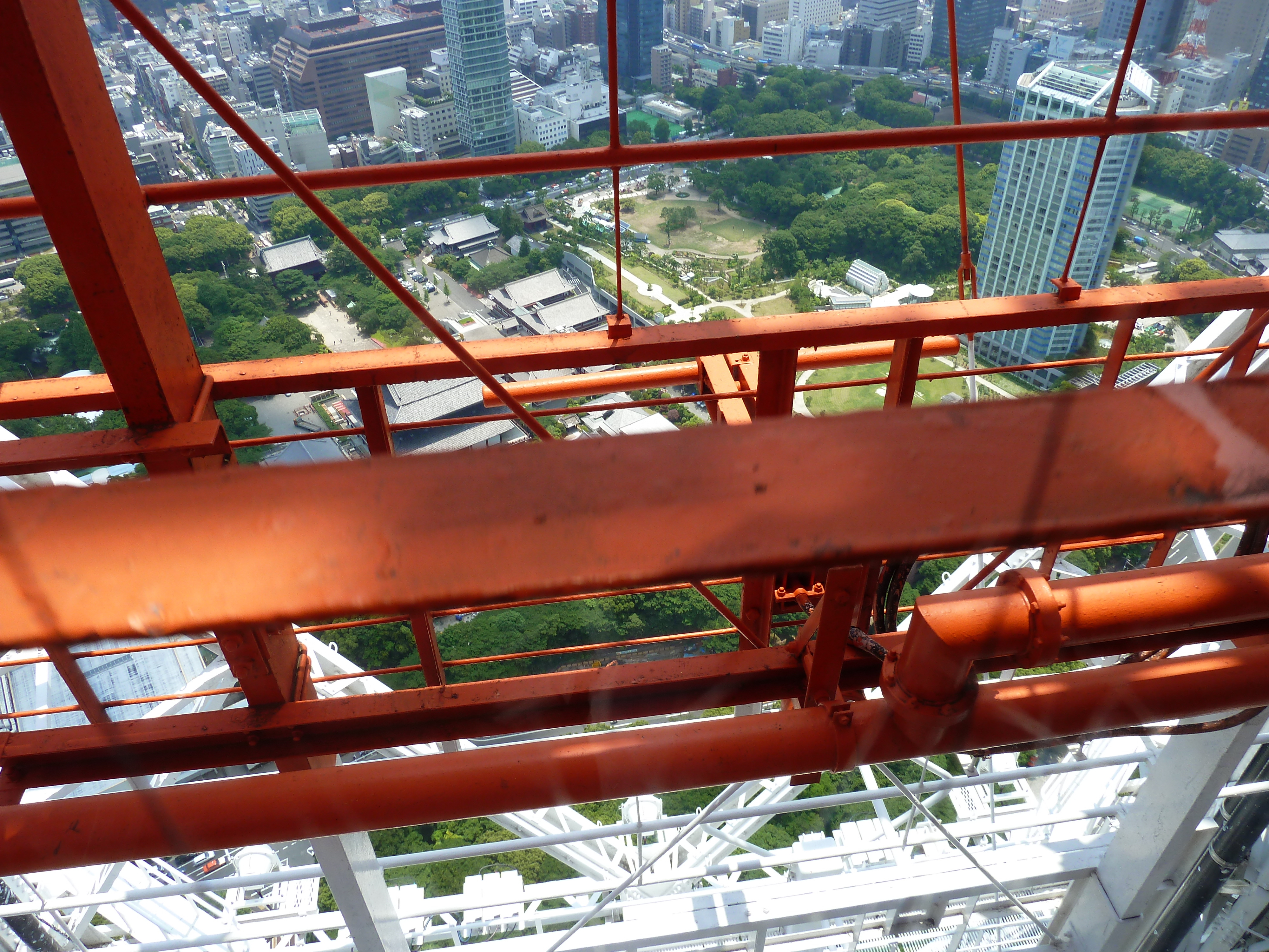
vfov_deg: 54.9
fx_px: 916
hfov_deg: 69.4
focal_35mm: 25
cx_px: 634
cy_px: 476
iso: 80
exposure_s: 1/320
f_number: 4
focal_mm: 4.1
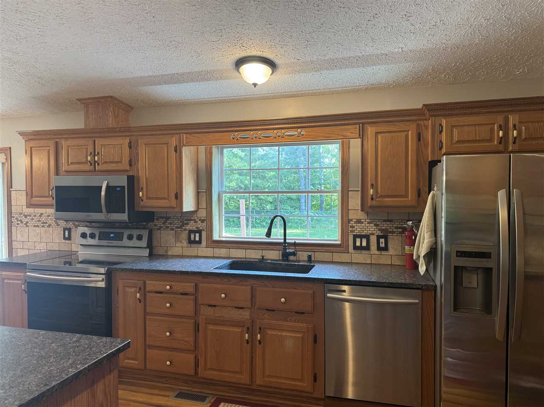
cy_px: 204
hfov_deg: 71.6
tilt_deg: -3.5
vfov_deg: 56.8
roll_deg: +0.3
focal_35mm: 24
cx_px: 272
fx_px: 377
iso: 160
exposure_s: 1/60
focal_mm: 6.76
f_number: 1.78
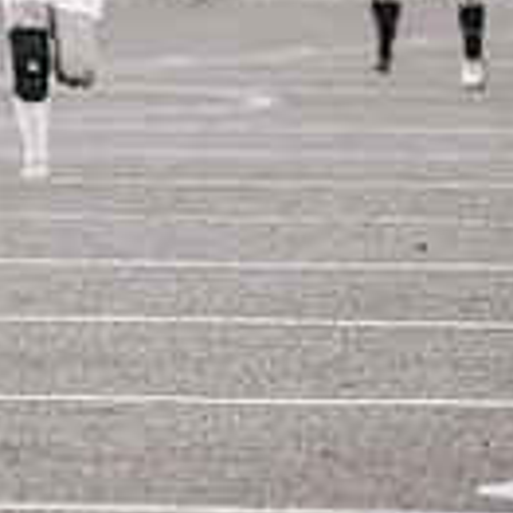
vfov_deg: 2.6
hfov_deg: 2.6
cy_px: 36
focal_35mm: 683
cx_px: -295
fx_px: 11452
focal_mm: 150
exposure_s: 1/1250
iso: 400
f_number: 2.8
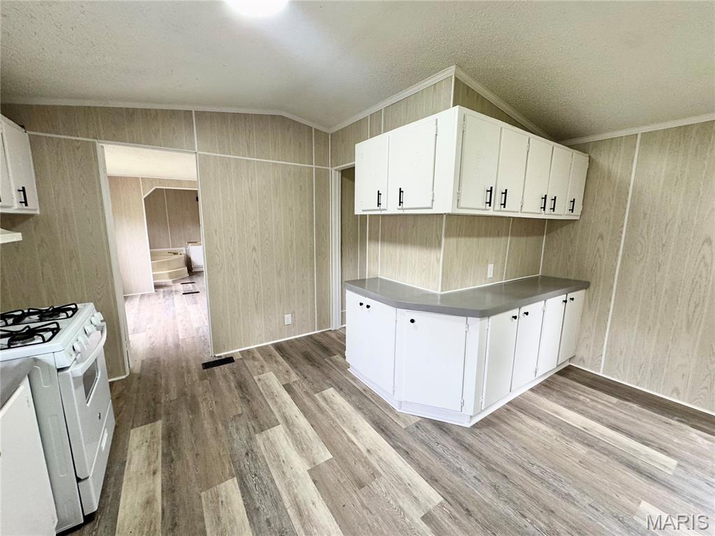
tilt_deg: -9.4
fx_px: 289
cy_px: 268
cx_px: 358
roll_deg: -1.5
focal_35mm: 14
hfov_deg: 102.1
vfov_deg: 85.7
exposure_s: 1/120
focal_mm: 2.22
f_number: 2.2
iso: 160
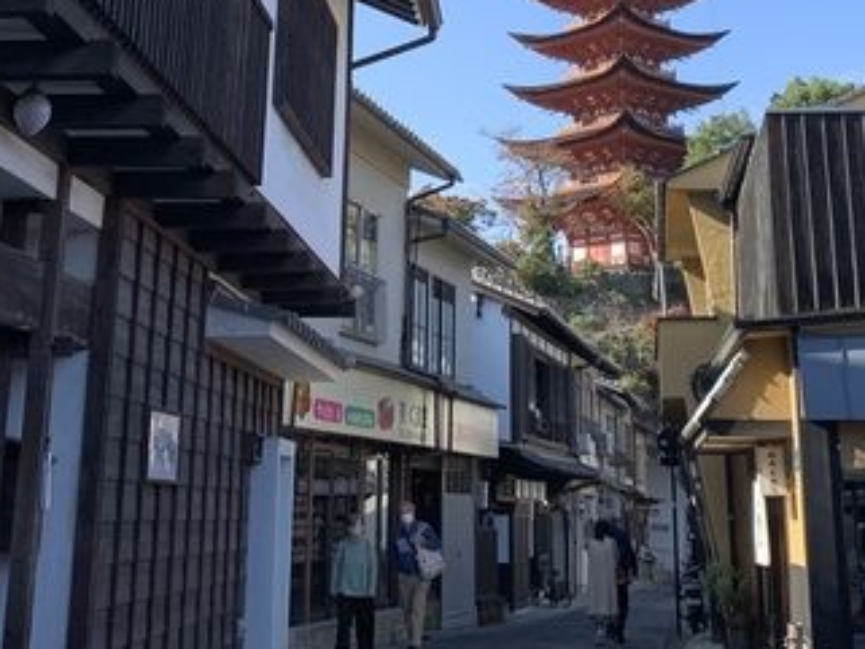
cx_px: 505
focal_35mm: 66
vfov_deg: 21.0
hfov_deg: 29.3
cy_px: -101
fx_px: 1650
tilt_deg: +19.6
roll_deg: +0.4
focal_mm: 4.25
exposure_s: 1/1124
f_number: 1.8
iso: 25
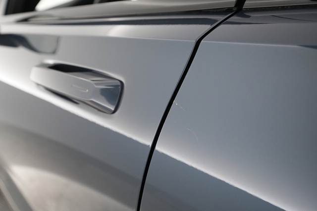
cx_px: 158
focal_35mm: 28
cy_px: 106
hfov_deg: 65.5
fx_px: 246
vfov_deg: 46.4
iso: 4000
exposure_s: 1/100
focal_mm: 28
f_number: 4.5
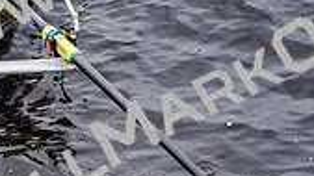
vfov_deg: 1.7
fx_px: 5994
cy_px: 86
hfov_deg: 3.0
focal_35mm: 720
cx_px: -188
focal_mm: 200
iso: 400
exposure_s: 1/2000
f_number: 2.8
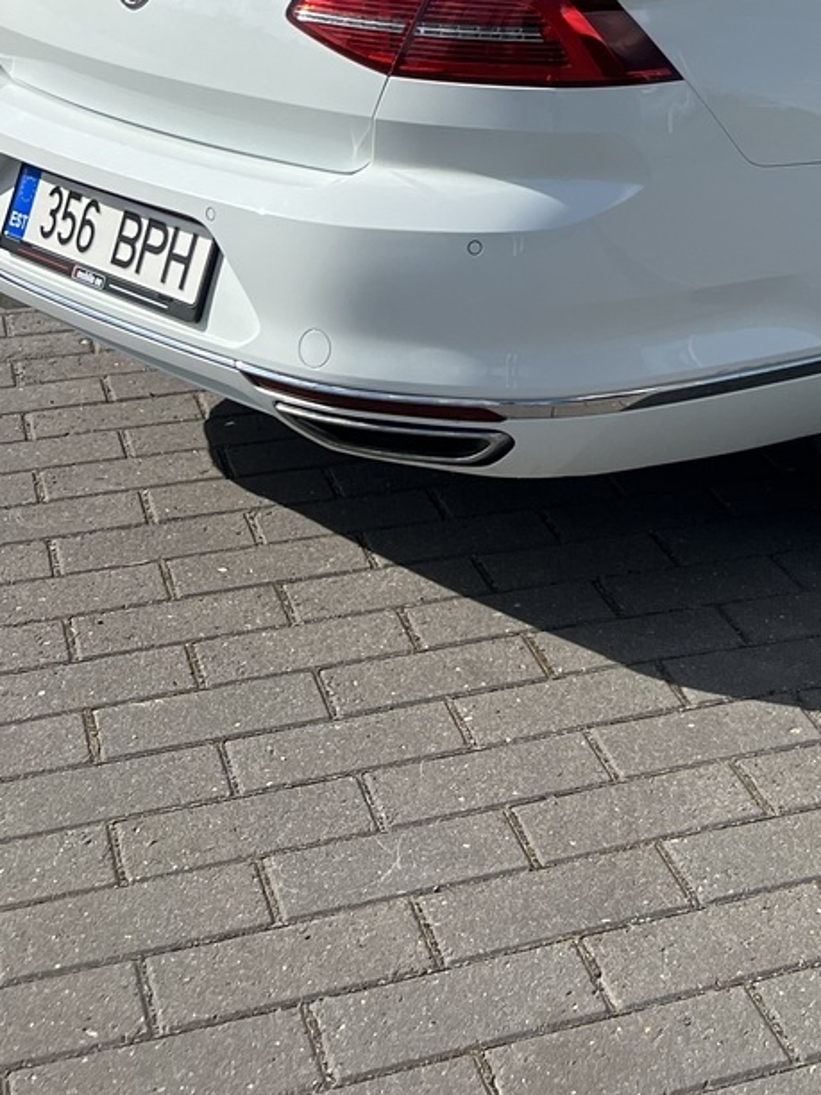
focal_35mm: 68
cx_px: 930
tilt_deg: +1.3
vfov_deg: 24.8
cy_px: -331
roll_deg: -0.2
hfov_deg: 20.5
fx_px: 2150
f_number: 1.5
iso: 50
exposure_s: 1/4831
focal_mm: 5.7
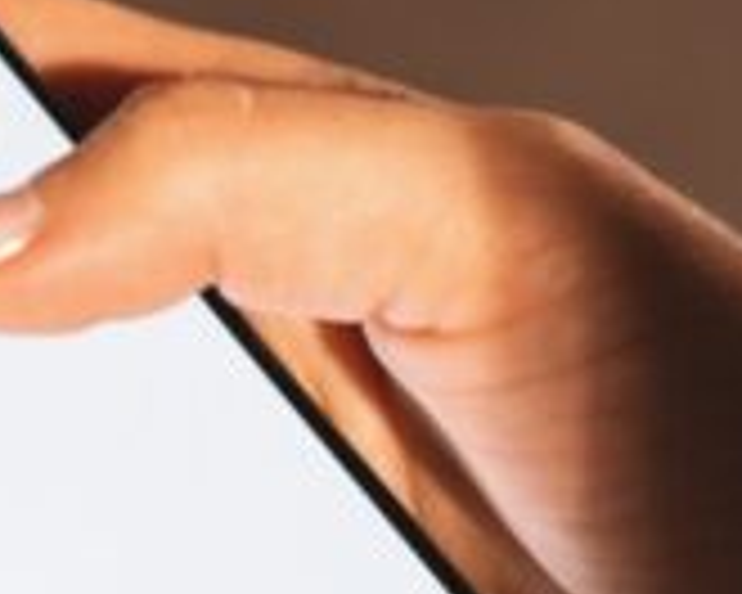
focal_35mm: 392
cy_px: 342
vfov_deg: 3.9
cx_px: 45
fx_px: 8608
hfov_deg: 4.9
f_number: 2.8
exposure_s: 1/80
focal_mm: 90
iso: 200
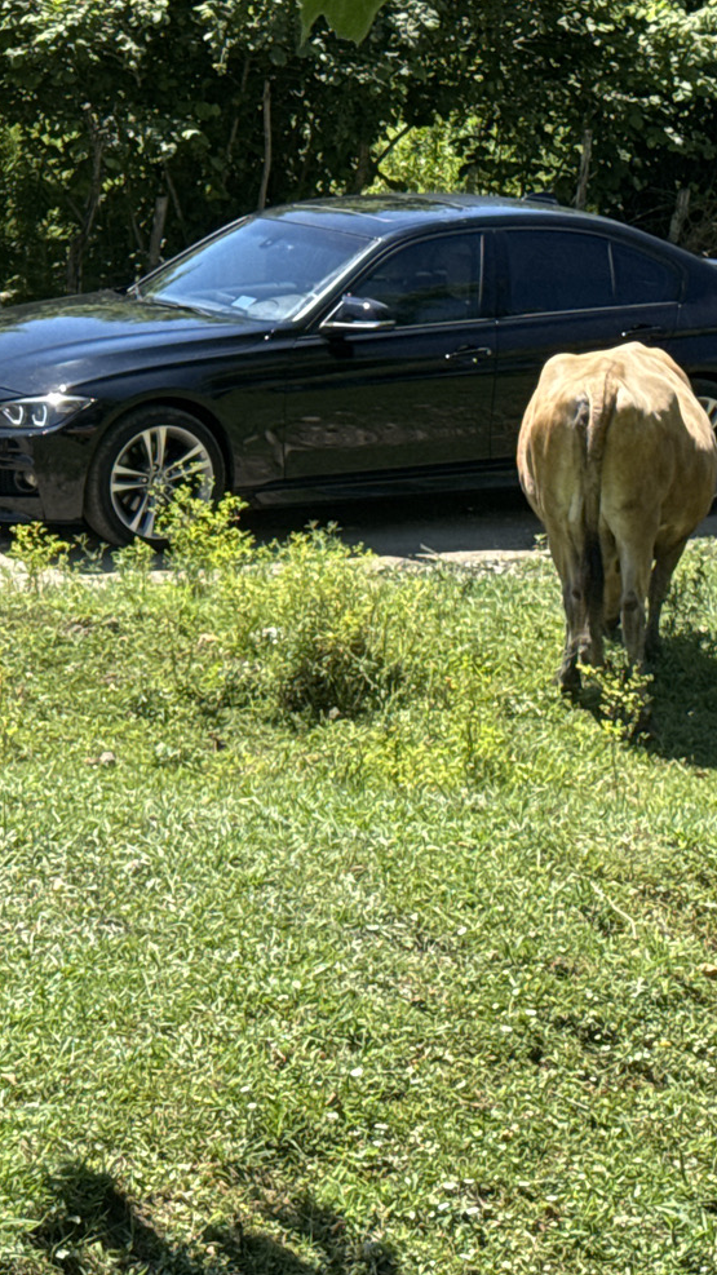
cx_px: -202
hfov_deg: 11.2
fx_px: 3584
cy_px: 408
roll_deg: -0.6
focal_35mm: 106
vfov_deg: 20.1
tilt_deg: -7.8
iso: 64
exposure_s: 1/2252
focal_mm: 6.76
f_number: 1.78
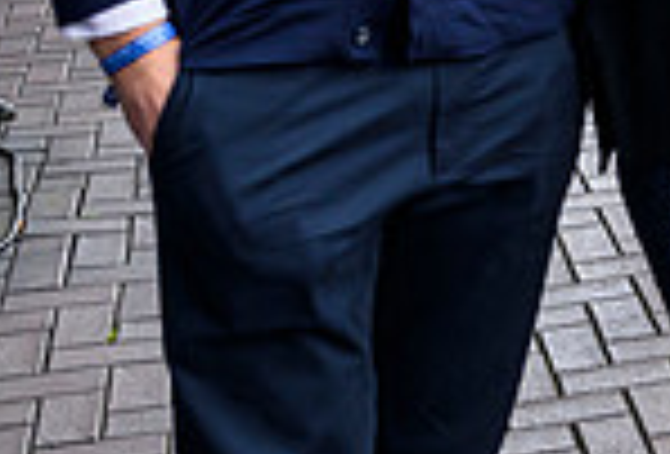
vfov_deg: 11.2
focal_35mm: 117
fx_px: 2189
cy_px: -290
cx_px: 1062
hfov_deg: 15.7
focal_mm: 26
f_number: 2.8
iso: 640
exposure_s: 1/800
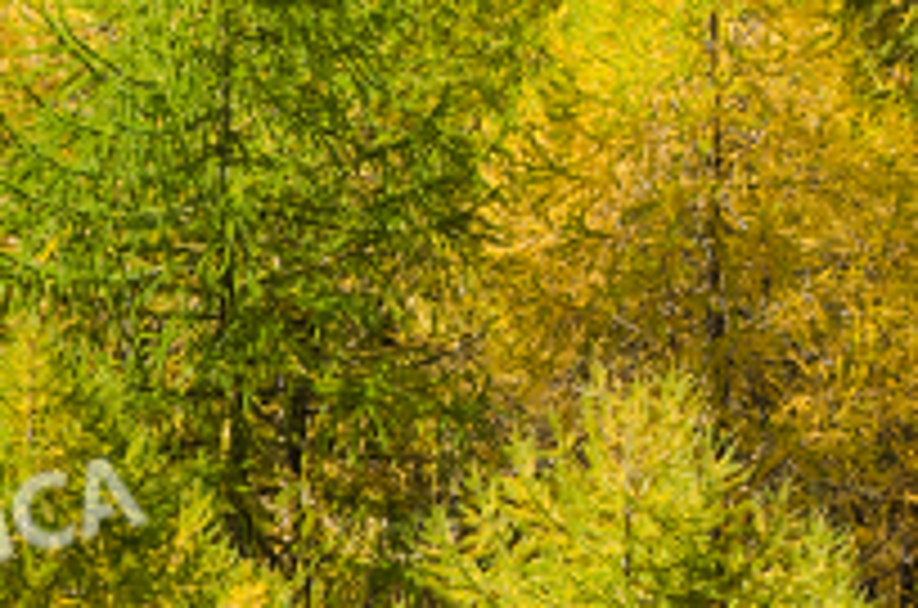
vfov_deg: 1.1
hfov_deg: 1.6
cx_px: 418
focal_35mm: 1286
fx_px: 32728
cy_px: 824
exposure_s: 1/500
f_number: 8
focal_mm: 175
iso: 400
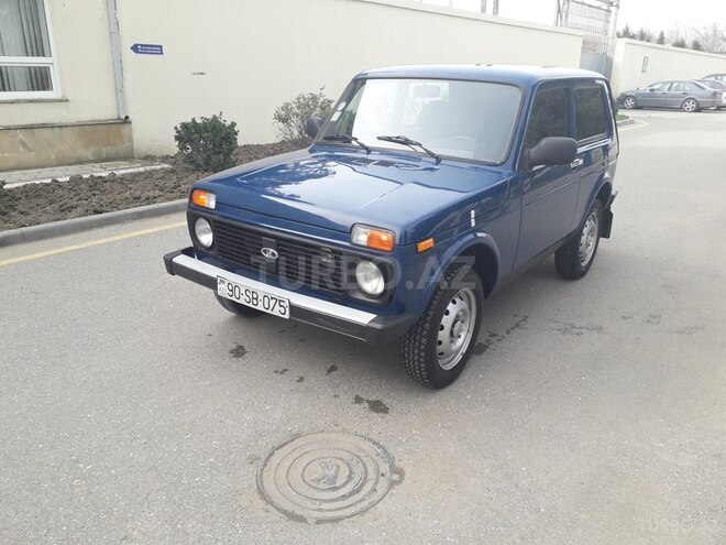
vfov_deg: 51.4
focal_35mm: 27
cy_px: 272
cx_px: 363
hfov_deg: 65.3
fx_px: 566
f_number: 1.9
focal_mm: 3.6
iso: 40
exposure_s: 1/514
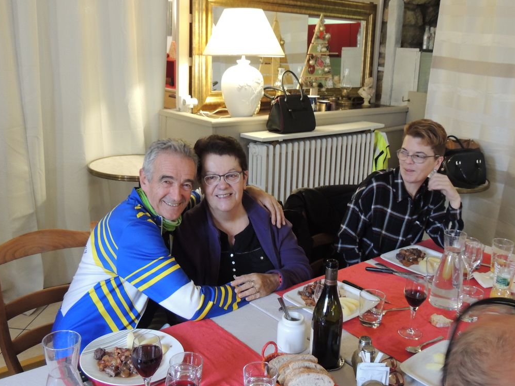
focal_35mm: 36
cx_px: 260
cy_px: 196
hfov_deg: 51.4
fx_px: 536
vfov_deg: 39.7
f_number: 3.3
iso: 560
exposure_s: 1/13
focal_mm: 6.2
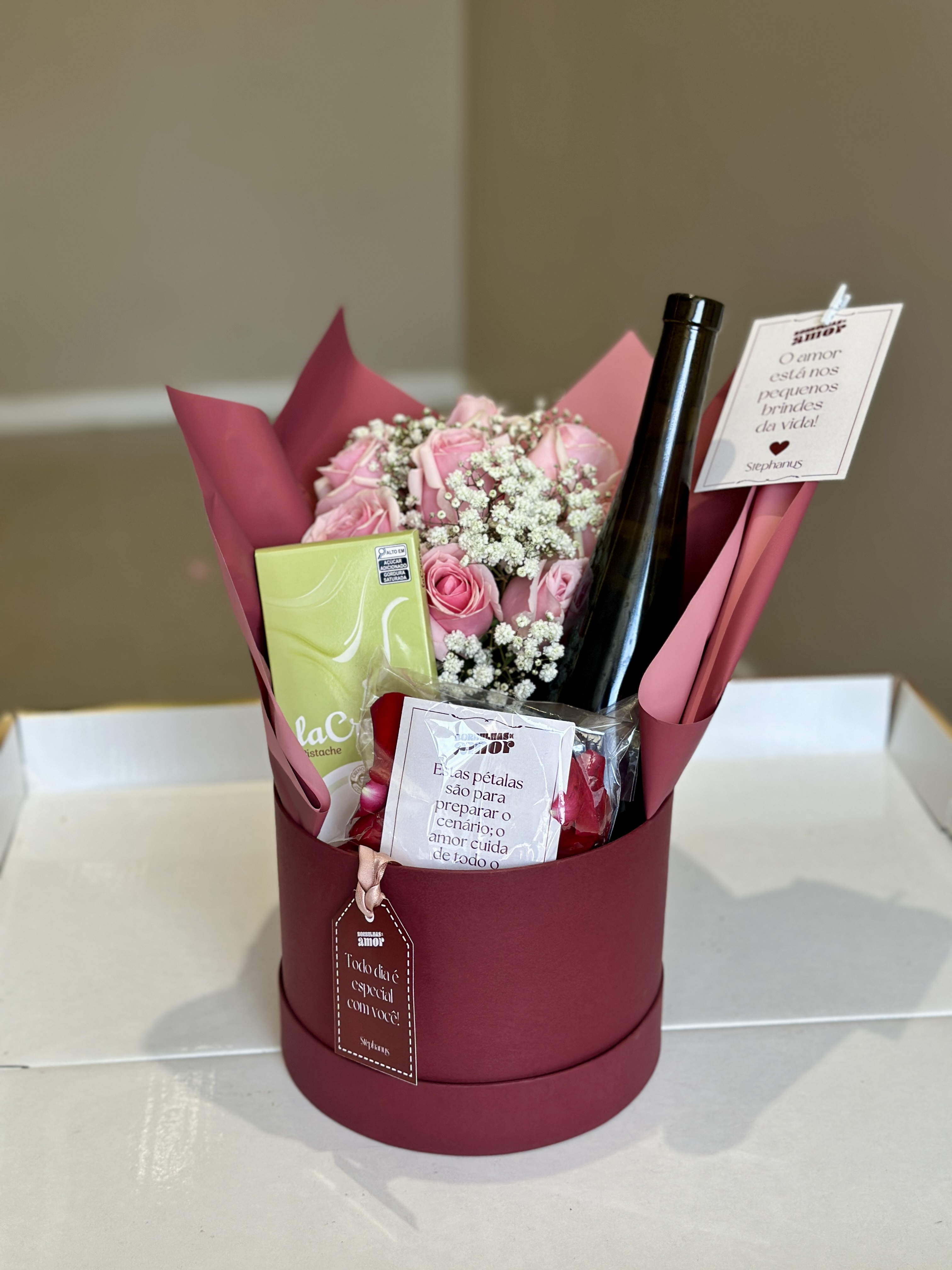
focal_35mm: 48
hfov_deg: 30.3
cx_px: 476
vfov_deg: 39.7
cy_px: 635
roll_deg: -0.7
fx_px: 1760
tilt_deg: -23.1
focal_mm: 6.86
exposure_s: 1/282
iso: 80
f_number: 1.78
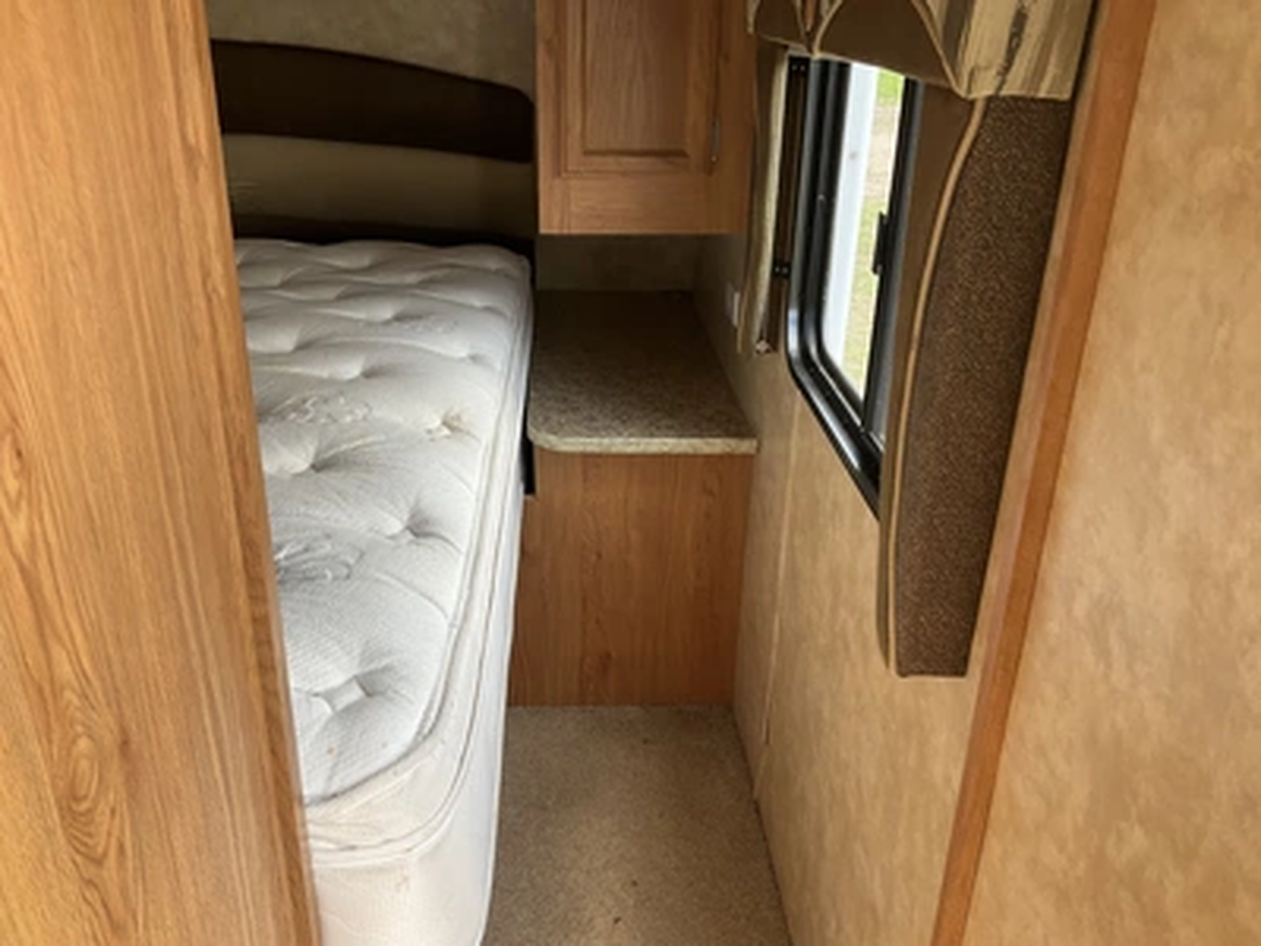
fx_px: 1056
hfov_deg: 61.7
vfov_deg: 48.2
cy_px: 473
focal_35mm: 29
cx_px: 630
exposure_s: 1/122
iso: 32
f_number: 1.8
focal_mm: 3
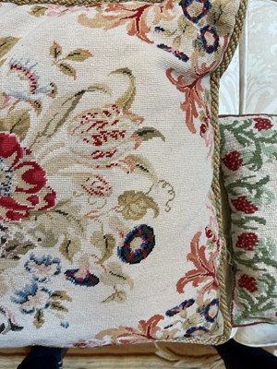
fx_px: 277
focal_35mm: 26
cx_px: 138
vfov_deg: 67.3
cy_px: 184
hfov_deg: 53.1
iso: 125
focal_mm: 5.1
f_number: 1.6
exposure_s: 1/100
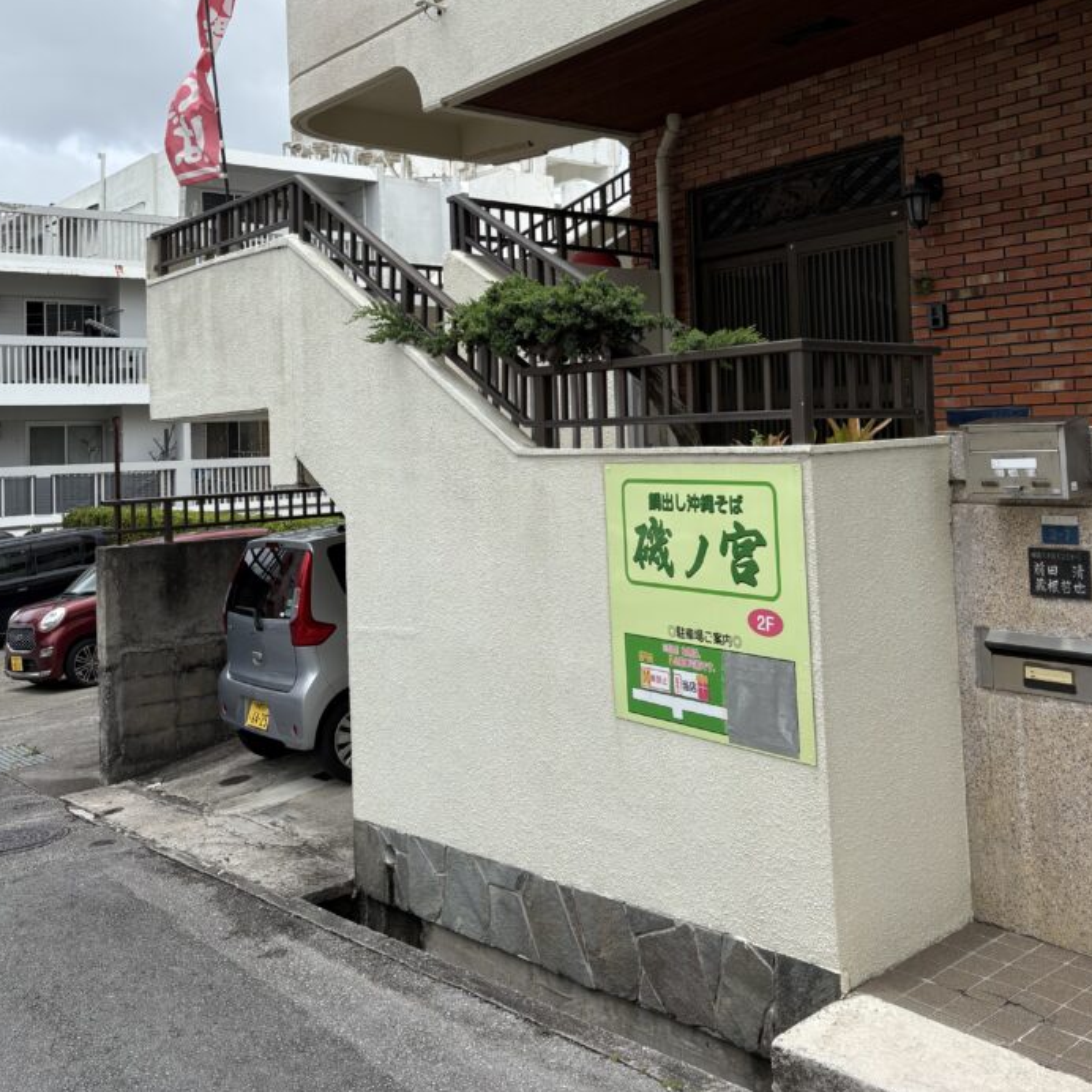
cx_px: 530
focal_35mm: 34
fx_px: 1213
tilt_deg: +4.0
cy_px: 393
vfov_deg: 47.9
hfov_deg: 48.4
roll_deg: +2.7
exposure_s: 1/3623
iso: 50
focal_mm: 5.96
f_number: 1.6
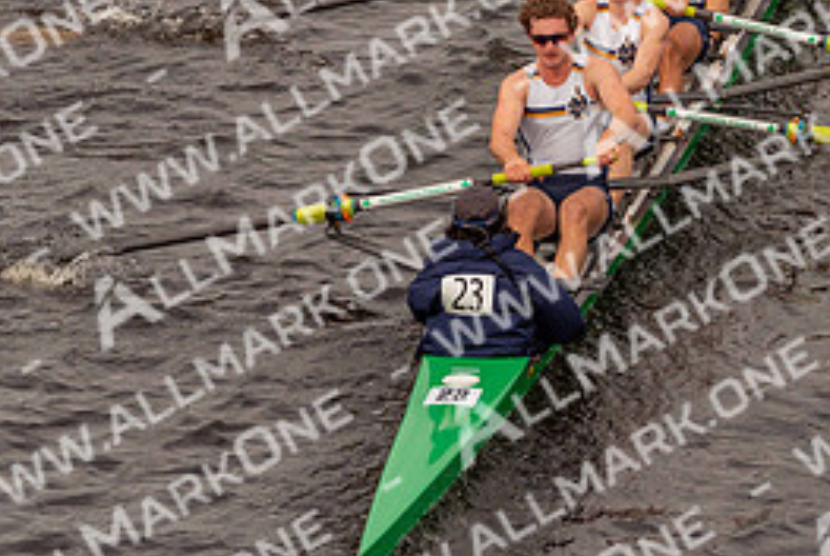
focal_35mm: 313
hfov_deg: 6.6
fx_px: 7224
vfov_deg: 4.4
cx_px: 637
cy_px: -46
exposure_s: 1/2500
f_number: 5
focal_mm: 142
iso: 400
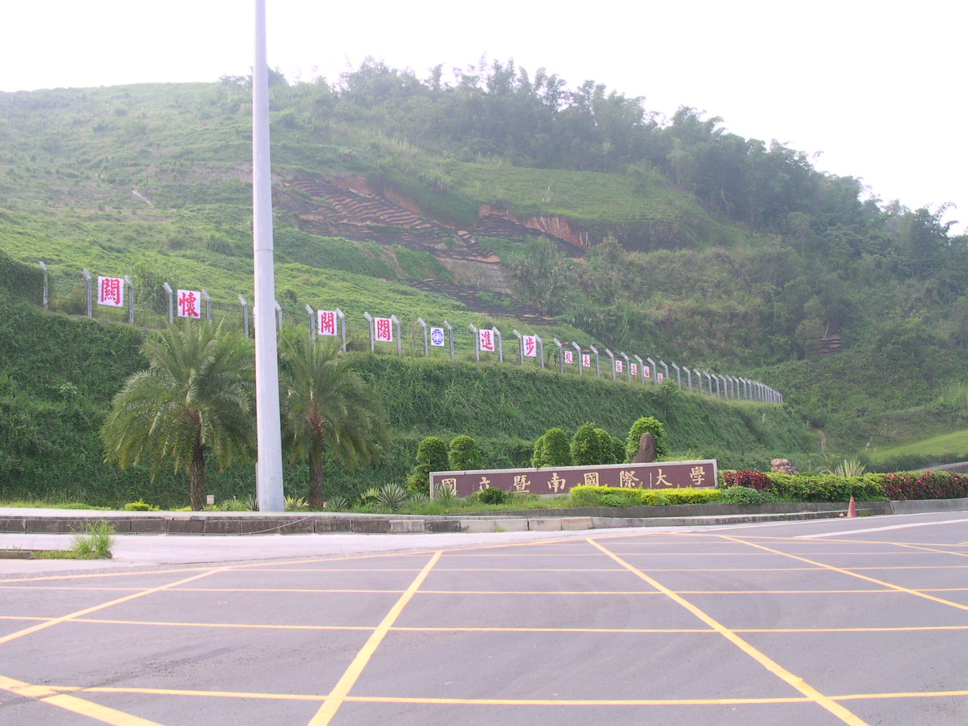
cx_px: 468
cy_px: 356
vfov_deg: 36.8
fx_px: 1091
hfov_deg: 47.8
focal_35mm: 39
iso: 100
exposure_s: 1/130
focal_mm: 5.6
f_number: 4.5
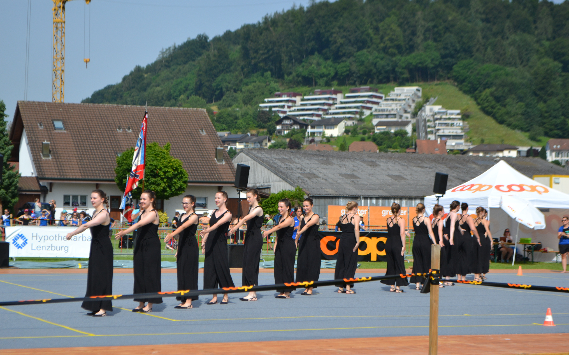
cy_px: 173
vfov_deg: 17.6
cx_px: 285
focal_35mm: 74
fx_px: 1147
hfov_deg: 27.9
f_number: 7.1
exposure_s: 1/2000
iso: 400
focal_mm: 48
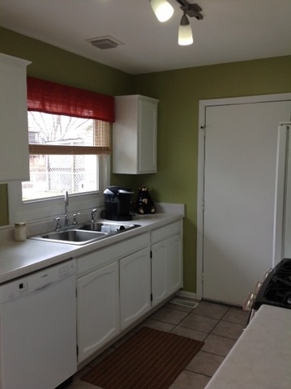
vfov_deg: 52.7
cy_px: 194
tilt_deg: -4.6
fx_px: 393
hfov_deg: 40.6
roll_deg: -1.2
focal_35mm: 35
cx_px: 146
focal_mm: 4.28
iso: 64
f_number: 2.4
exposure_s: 1/60
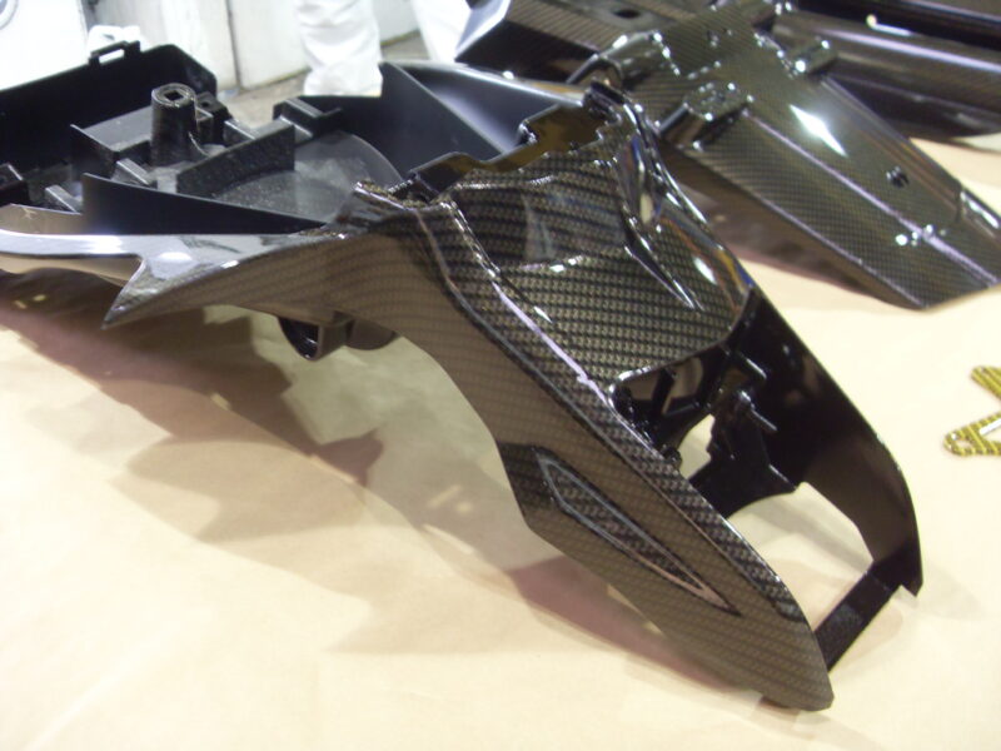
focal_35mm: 35
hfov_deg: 52.6
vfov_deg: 40.7
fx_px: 1012
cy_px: 376
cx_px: 500
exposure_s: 1/8
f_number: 2.8
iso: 200
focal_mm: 6.3
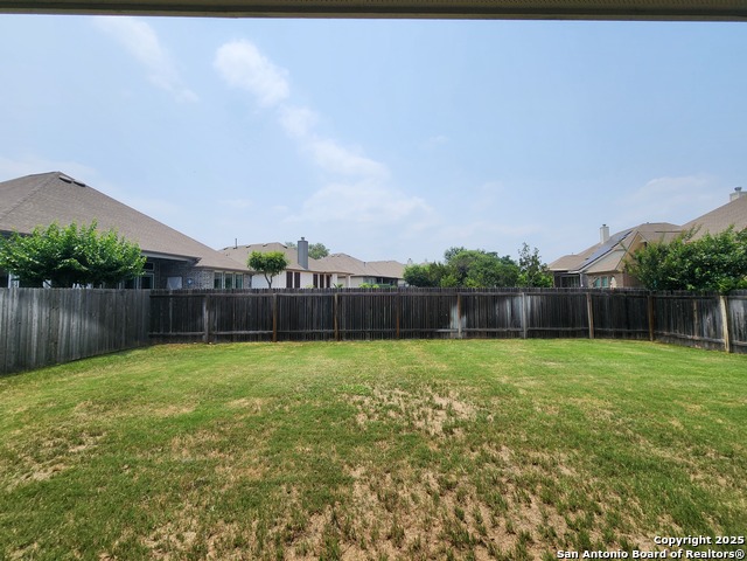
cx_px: 374
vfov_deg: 89.9
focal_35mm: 13
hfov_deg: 106.2
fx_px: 281
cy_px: 280
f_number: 2.2
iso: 50
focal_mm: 2.2
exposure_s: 1/3255
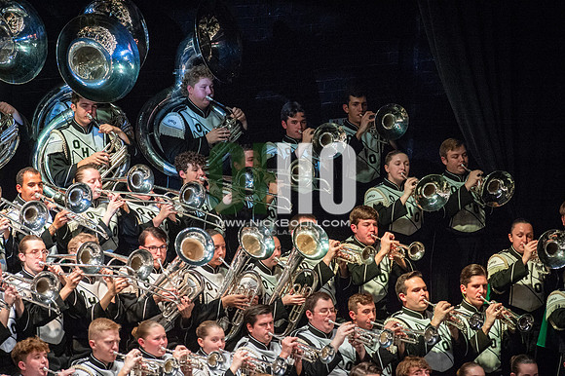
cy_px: 188
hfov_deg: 6.9
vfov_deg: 4.6
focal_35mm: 300
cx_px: 282
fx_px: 4705
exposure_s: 1/400
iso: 5000
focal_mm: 300
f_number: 5.6
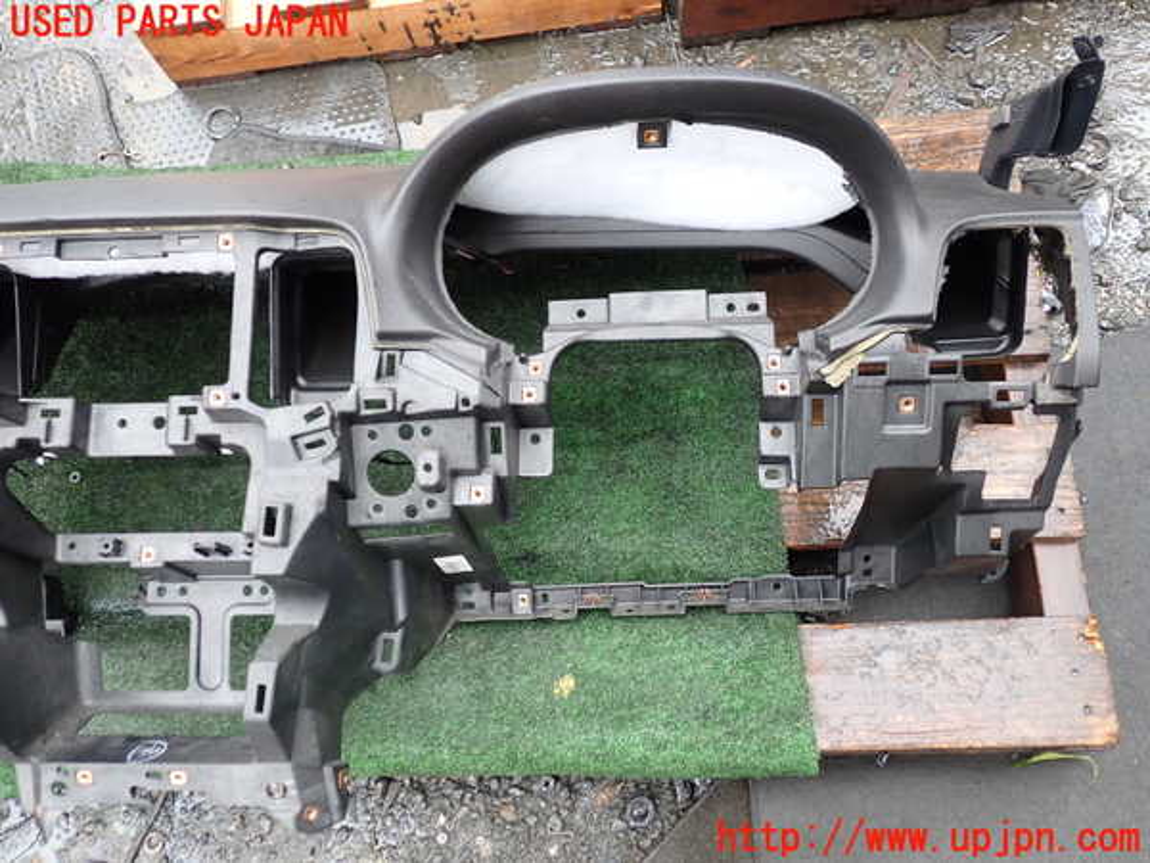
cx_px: 575
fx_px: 997
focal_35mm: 30
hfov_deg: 60.0
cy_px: 432
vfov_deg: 46.8
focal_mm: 5.4
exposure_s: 1/60
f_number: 2.3
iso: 125
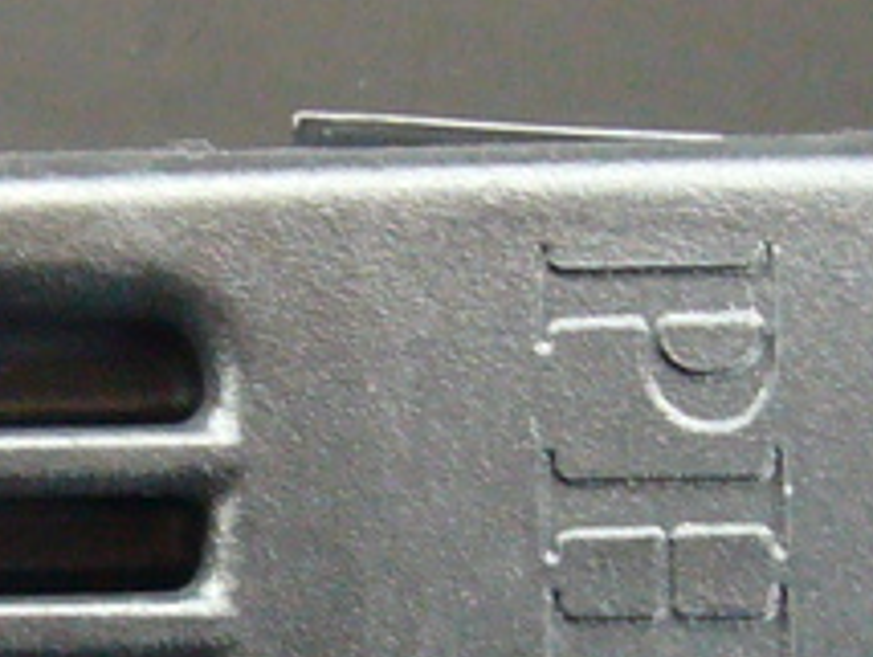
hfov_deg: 9.4
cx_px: 126
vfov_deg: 7.1
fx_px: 5277
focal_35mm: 209
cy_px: 747
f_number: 2.8
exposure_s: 1/15
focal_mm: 4.6
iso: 125
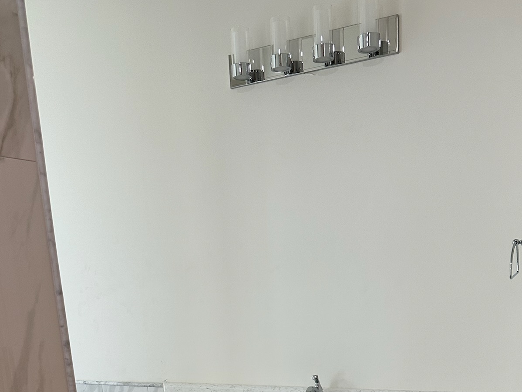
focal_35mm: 41
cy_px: 429
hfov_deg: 45.8
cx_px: 244
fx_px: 618
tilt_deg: -13.6
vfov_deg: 31.3
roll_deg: +3.4
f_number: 1.78
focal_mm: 6.86
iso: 160
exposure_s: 1/120
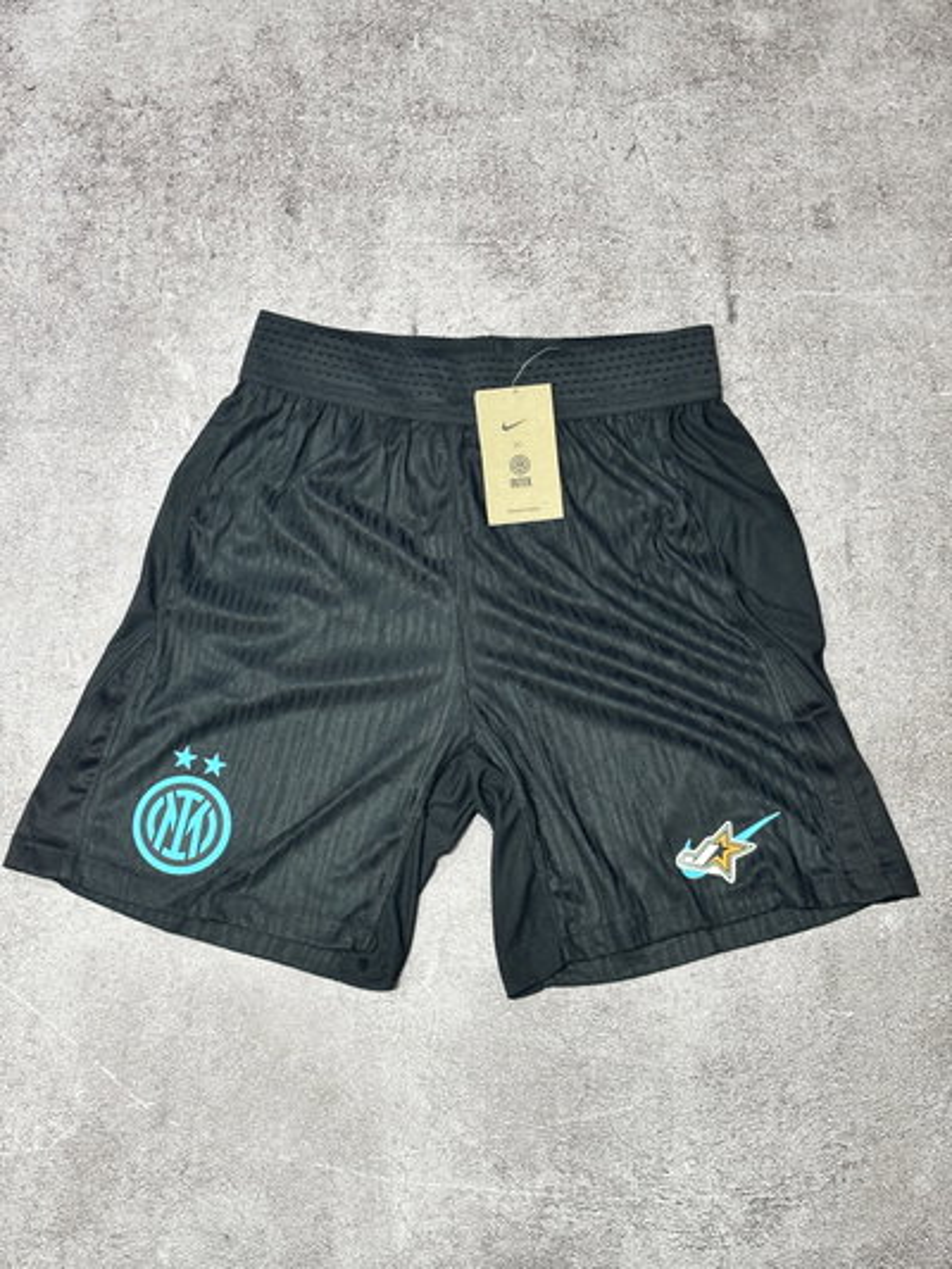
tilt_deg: -80.6
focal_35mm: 52
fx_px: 1906
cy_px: 634
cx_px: 476
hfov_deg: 28.0
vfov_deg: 36.8
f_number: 1.6
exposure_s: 1/30
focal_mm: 5.96
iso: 250
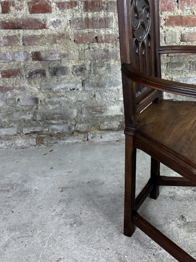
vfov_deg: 40.3
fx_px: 347
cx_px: 133
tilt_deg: -19.0
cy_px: 73
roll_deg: -0.1
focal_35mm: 46
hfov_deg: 31.3
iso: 200
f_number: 1.78
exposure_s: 1/100
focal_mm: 6.86
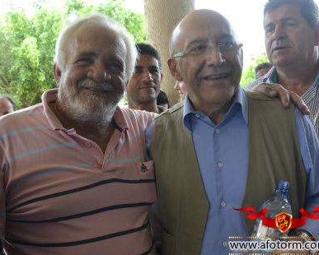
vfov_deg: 37.4
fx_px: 378
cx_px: 143
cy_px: 125
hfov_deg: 45.7
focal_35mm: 40
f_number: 5.6
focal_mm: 22
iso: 360
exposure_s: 1/125
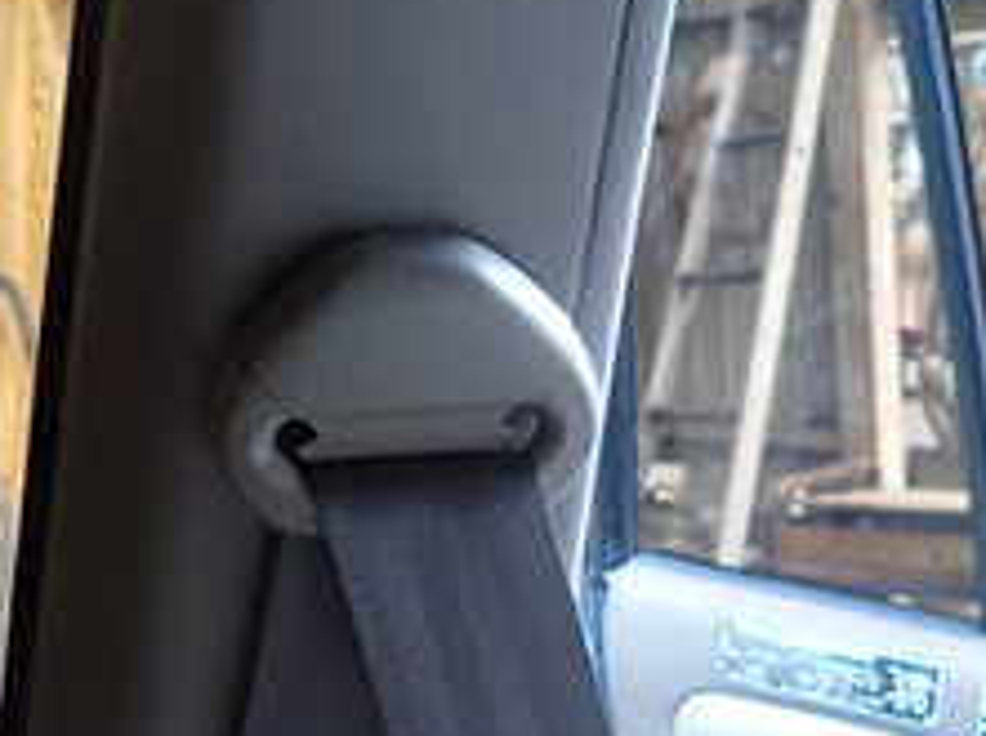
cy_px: 366
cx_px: 335
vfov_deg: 21.6
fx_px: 1934
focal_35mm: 68
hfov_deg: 28.4
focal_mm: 4.5
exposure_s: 1/50
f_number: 2
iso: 200
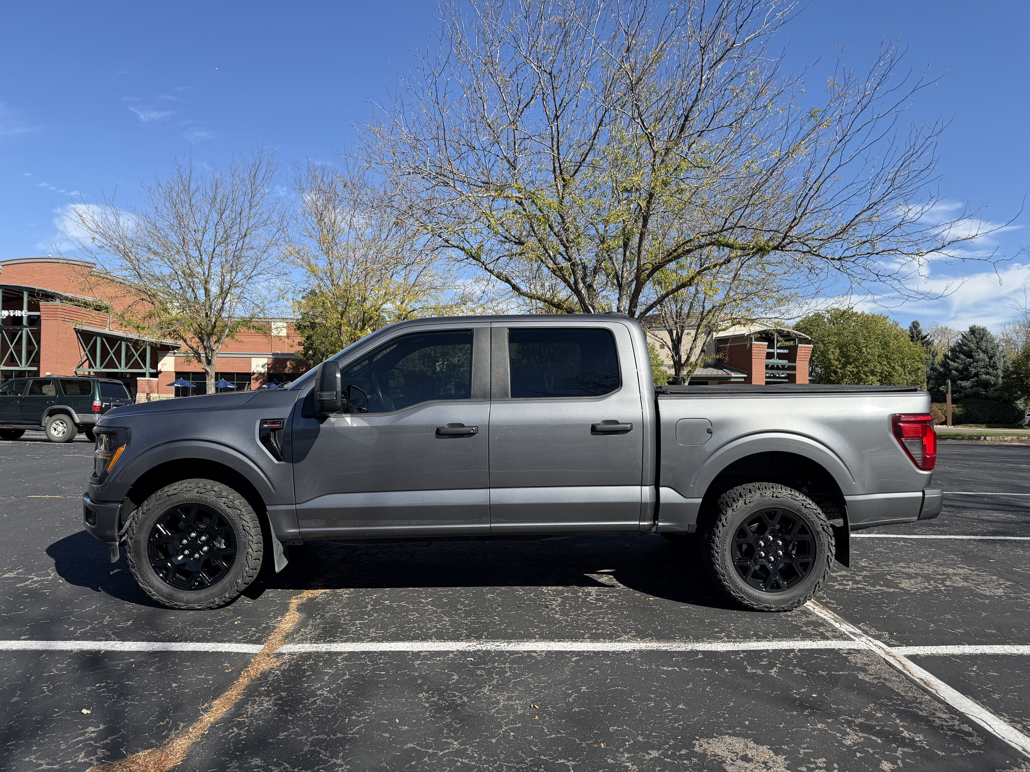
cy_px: 386
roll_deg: -0.7
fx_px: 714
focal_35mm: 24
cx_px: 515
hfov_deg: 71.6
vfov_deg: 56.8
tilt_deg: +1.4
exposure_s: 1/3279
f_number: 1.78
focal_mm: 6.76
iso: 80
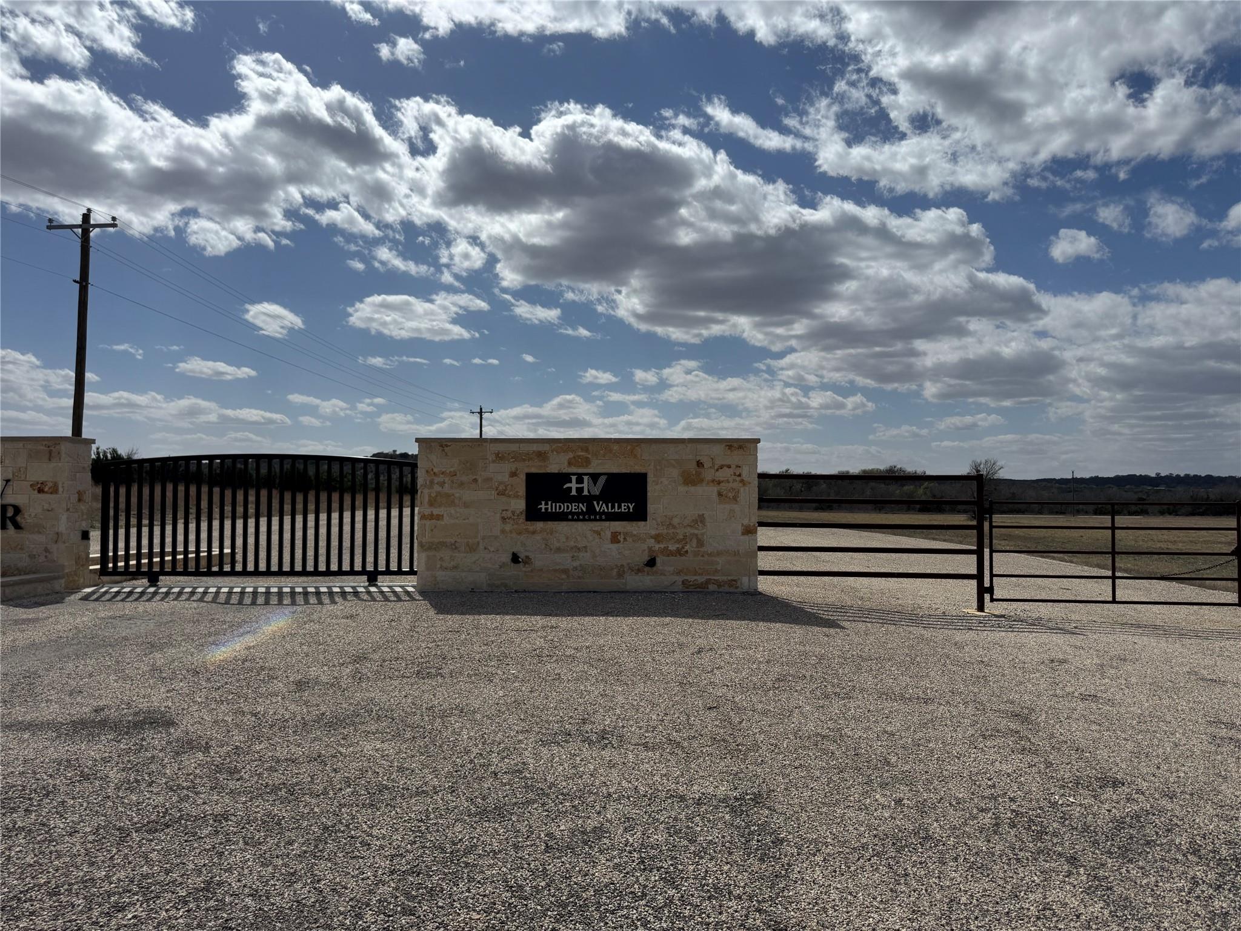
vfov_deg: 56.8
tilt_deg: +1.6
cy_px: 466
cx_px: 620
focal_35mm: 24
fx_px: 860
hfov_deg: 71.6
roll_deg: -0.7
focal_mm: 6.76
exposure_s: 1/12346
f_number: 1.78
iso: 64
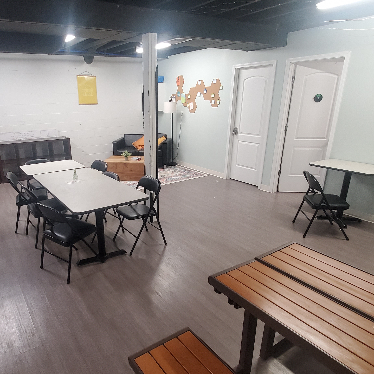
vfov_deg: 67.1
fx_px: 281
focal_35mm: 23
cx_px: 135
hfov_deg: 66.0
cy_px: 202
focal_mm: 1.8
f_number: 2.2
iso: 500
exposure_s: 1/60
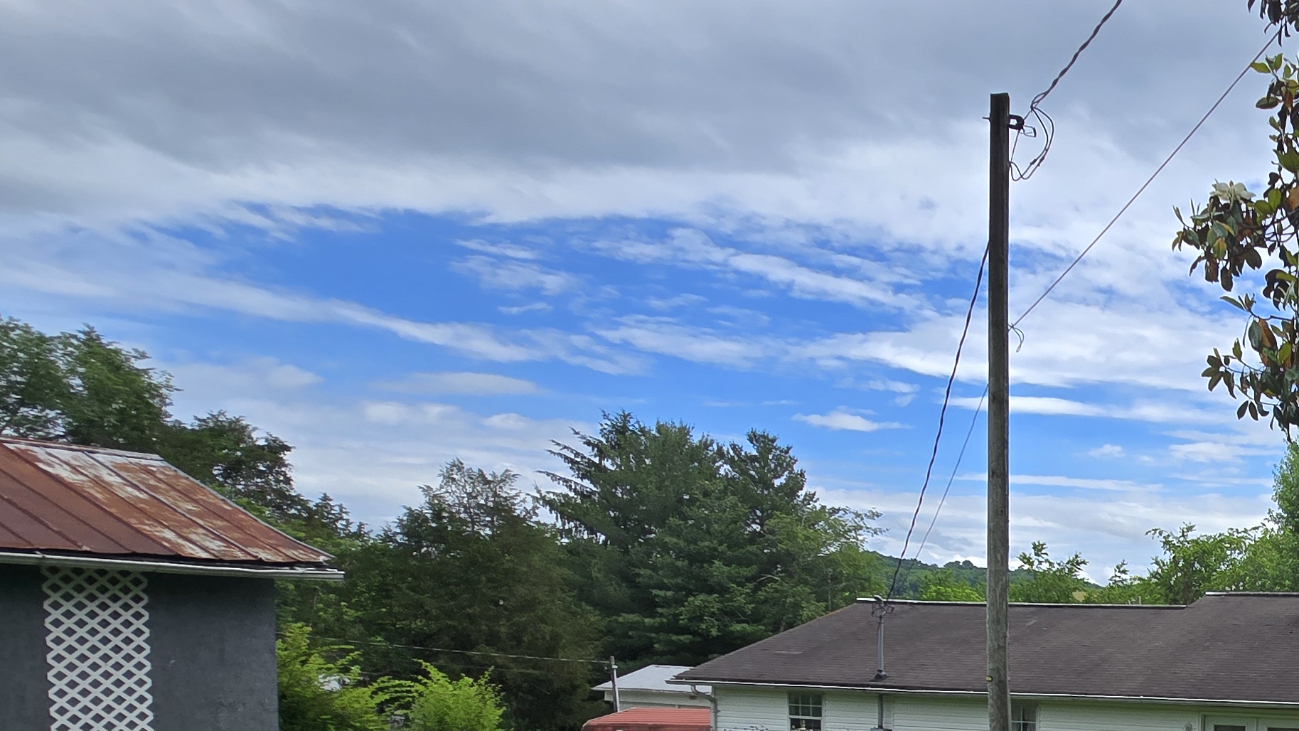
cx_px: 1399
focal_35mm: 31
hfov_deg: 47.3
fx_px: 1068
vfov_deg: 34.5
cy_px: 725
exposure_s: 1/2049
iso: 50
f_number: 2.2
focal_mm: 2.2
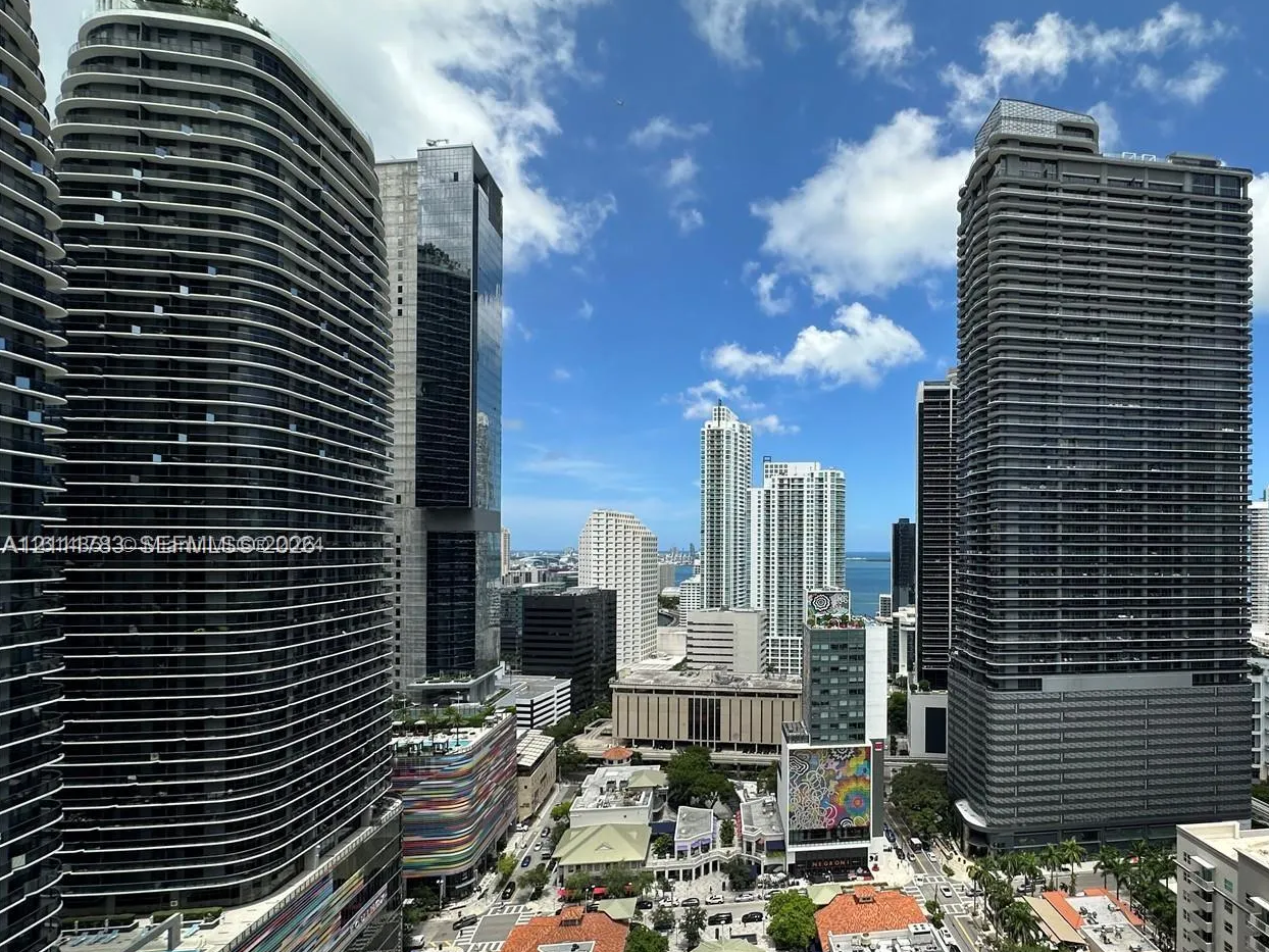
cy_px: 547
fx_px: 660
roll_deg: -0.5
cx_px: 814
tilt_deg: -0.2
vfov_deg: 71.2
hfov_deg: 85.6
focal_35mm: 18
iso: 50
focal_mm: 2.22
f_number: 2.2
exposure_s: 1/2174
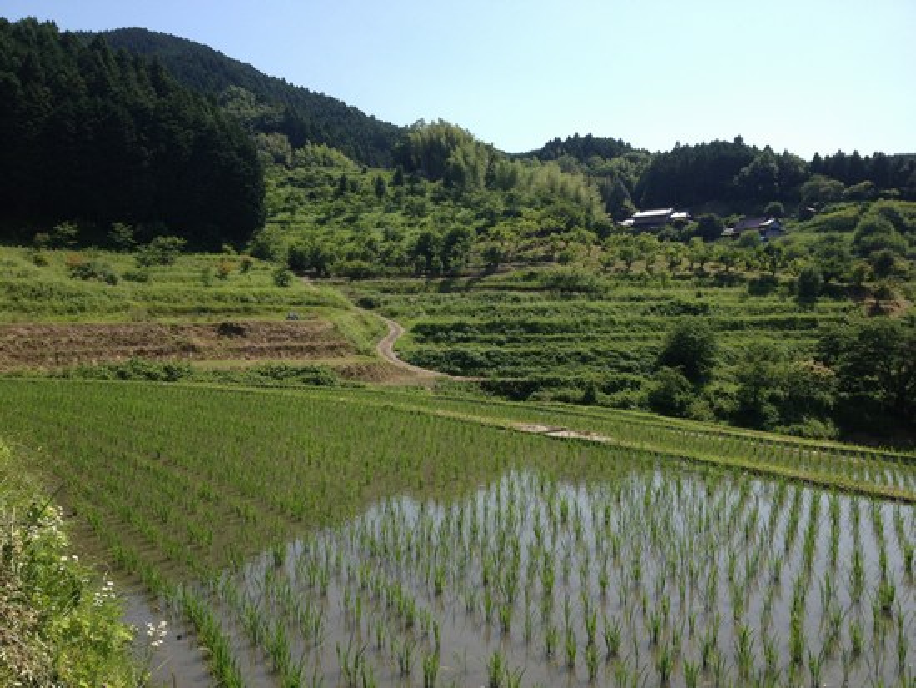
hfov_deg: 52.6
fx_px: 927
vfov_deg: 40.7
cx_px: 458
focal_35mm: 35
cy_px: 344
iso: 50
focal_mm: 4.28
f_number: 2.4
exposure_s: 1/1493
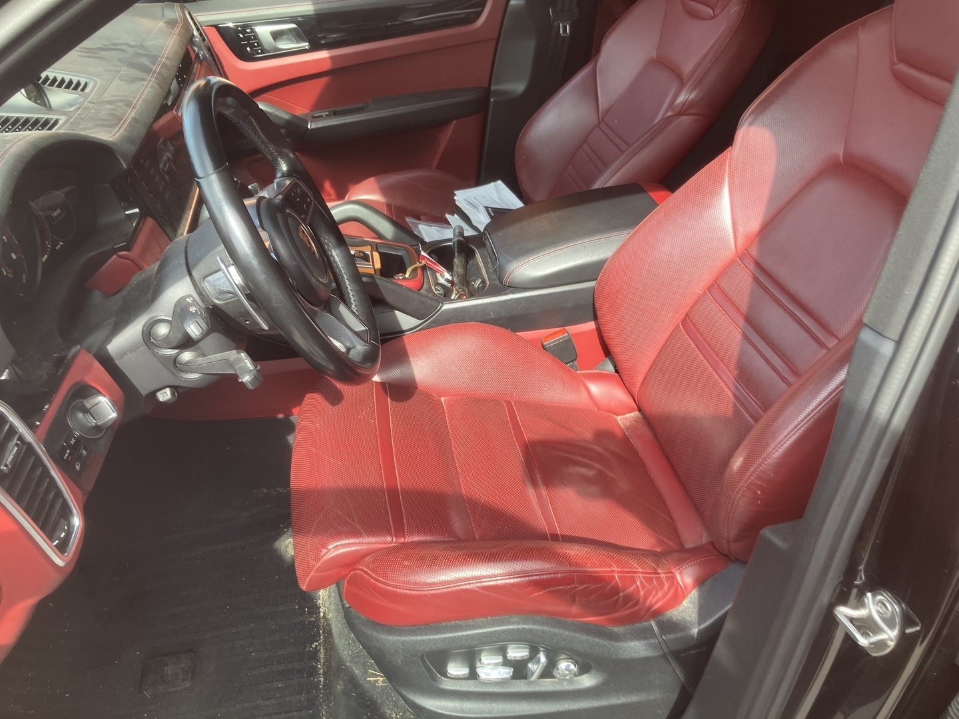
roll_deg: +1.9
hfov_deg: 63.4
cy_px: 360
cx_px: 480
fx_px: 776
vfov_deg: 49.7
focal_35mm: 28
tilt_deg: -31.8
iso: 25
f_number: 1.8
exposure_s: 1/121
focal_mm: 3.99
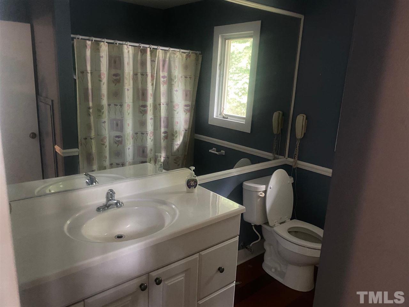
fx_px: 307
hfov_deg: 67.3
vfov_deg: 53.1
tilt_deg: -11.6
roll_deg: -3.1
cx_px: 204
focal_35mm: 26
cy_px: 154
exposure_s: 1/30
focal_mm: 4.25
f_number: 1.8
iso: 1000
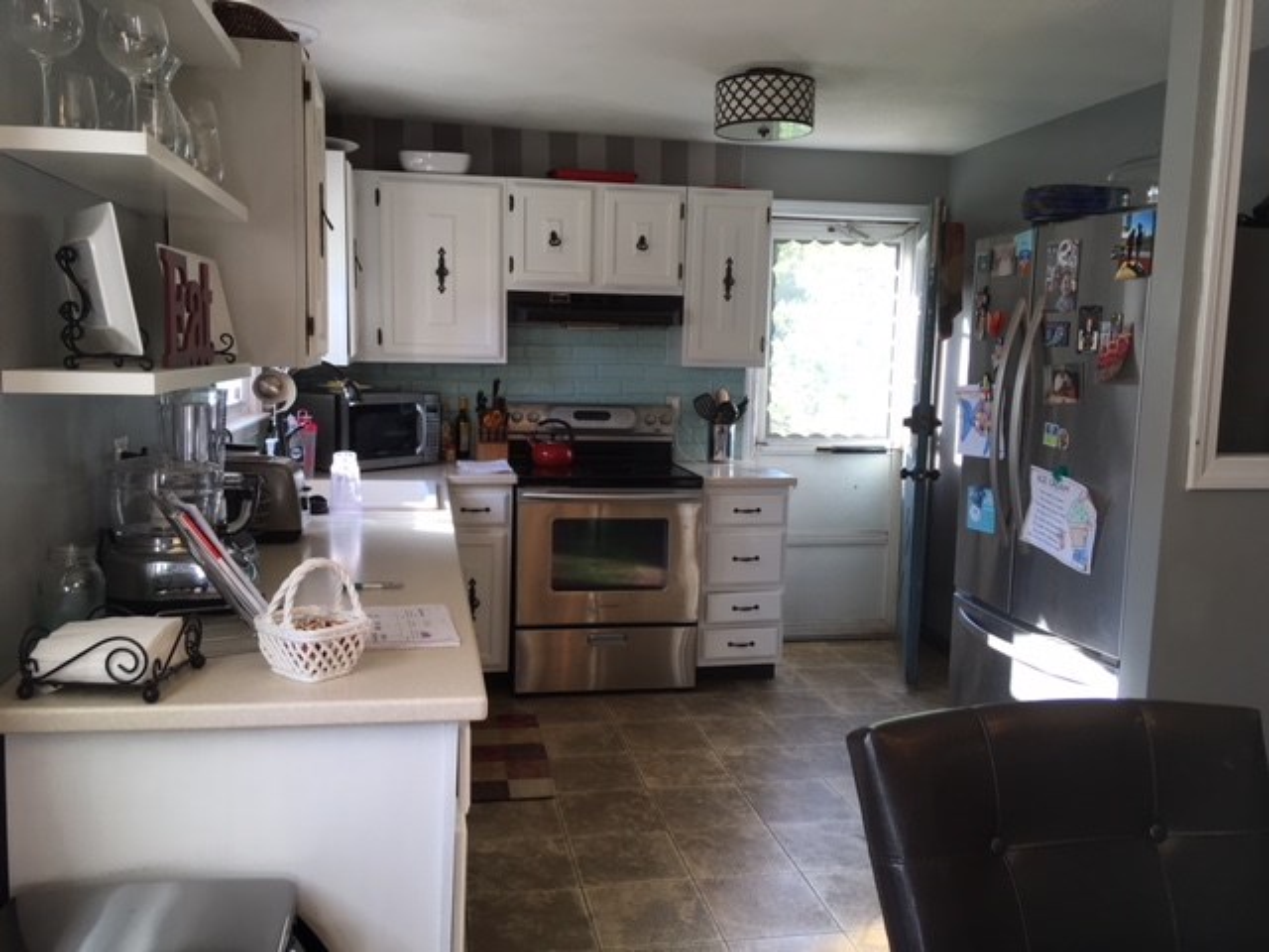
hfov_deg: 61.7
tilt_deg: -7.6
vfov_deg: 48.2
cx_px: 634
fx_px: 1063
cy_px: 476
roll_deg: -1.5
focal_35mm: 29
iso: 32
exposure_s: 1/40
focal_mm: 4.15
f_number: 2.2
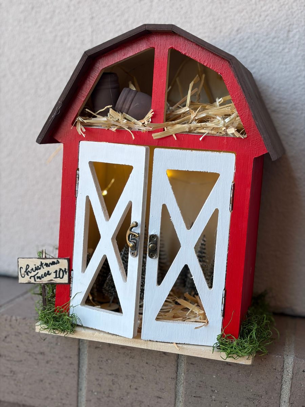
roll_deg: -3.5
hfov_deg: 28.0
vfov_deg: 36.8
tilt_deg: -5.8
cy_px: 204
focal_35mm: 52
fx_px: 611
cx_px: 152
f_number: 1.6
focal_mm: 5.96
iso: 32
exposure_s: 1/375
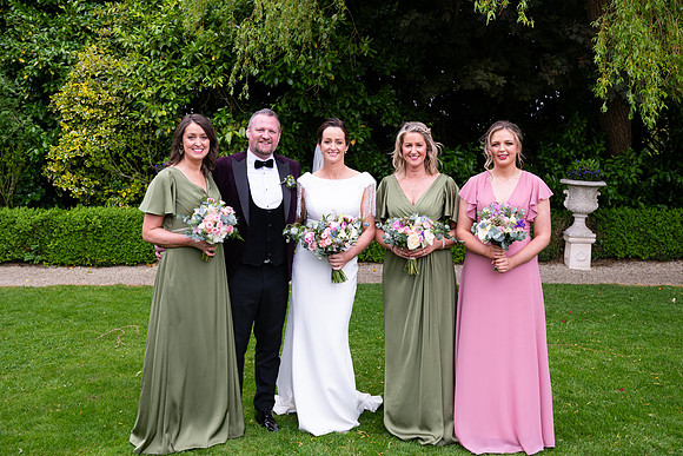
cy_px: 228
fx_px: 818
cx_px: 342
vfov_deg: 31.1
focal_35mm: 43
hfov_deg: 45.3
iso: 200
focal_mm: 42
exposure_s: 1/200
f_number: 5
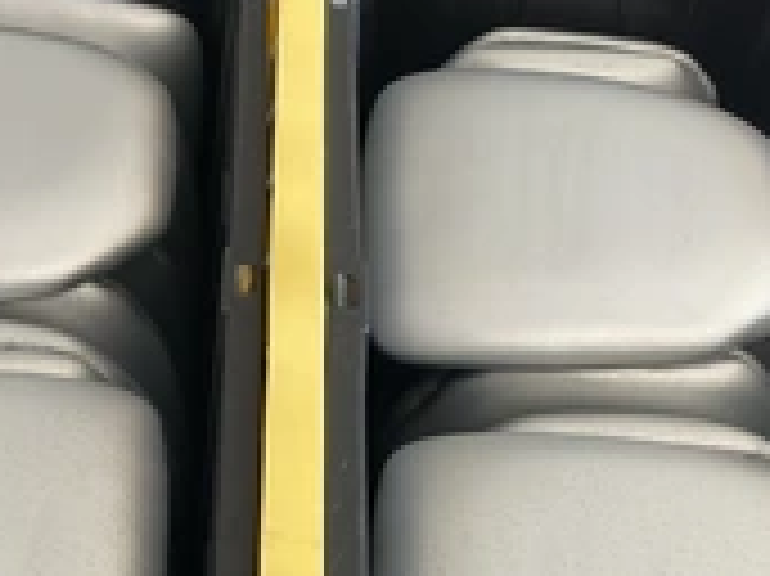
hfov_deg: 28.5
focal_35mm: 68
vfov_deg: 21.3
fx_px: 1512
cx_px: 311
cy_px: 454
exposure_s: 1/60
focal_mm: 3
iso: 50
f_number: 1.8
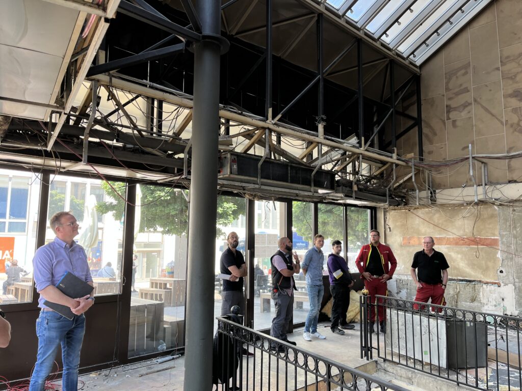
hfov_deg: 67.3
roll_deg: +0.1
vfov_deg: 53.1
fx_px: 392
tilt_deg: +7.9
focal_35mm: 26
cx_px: 261
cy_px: 196
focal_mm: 5.1
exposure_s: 1/136
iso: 32
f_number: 1.6
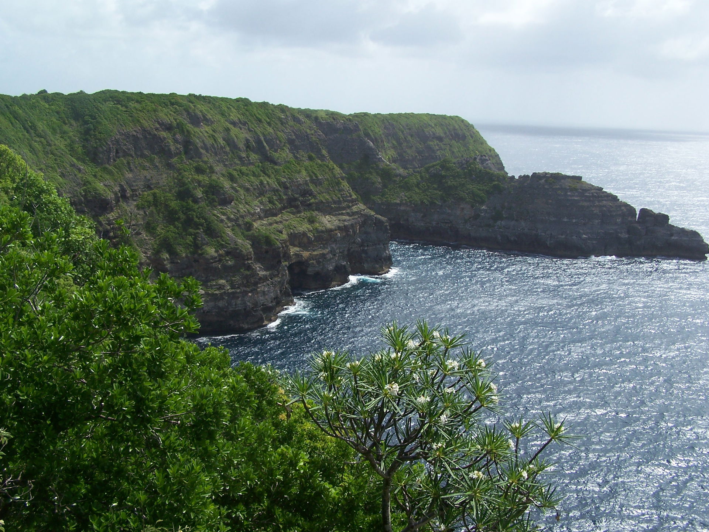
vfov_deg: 37.7
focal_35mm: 38
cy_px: 266
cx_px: 354
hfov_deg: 49.0
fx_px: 778
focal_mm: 6.3
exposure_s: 1/750
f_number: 4
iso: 80
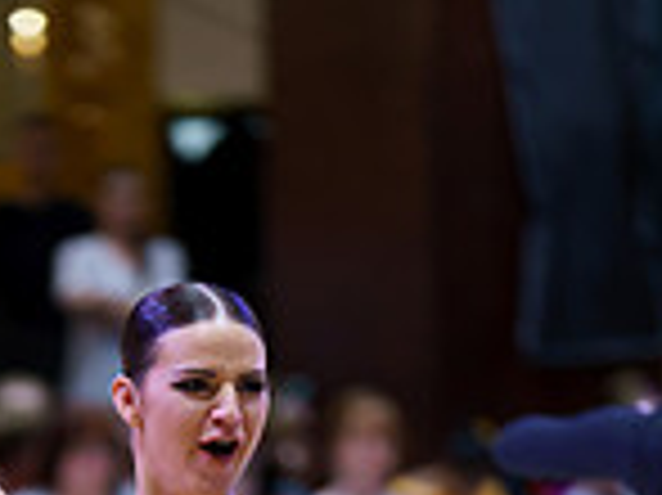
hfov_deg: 4.2
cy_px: 900
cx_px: 63
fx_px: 9115
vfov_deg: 3.1
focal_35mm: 477
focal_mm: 162
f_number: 2.8
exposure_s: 1/100
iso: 800
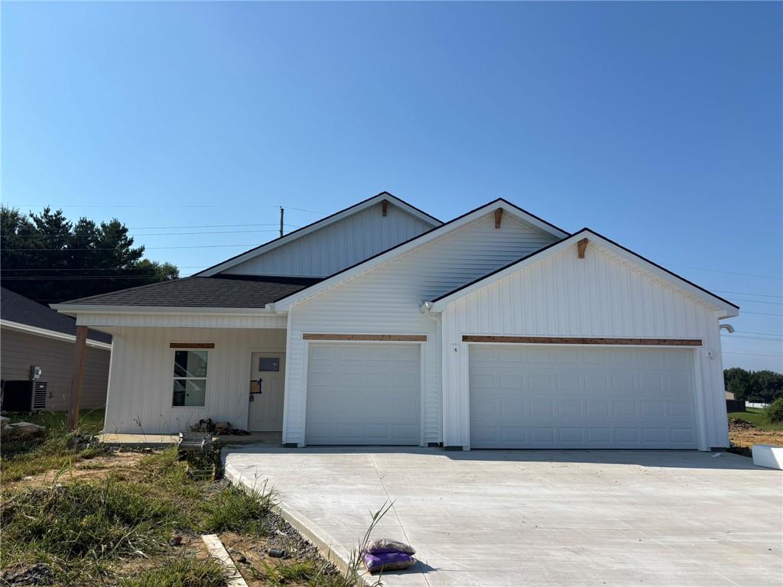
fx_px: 588
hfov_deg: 67.3
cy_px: 294
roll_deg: -0.4
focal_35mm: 26
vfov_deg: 53.1
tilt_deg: +9.2
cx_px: 392
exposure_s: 1/5348
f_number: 1.6
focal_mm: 5.96
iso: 50
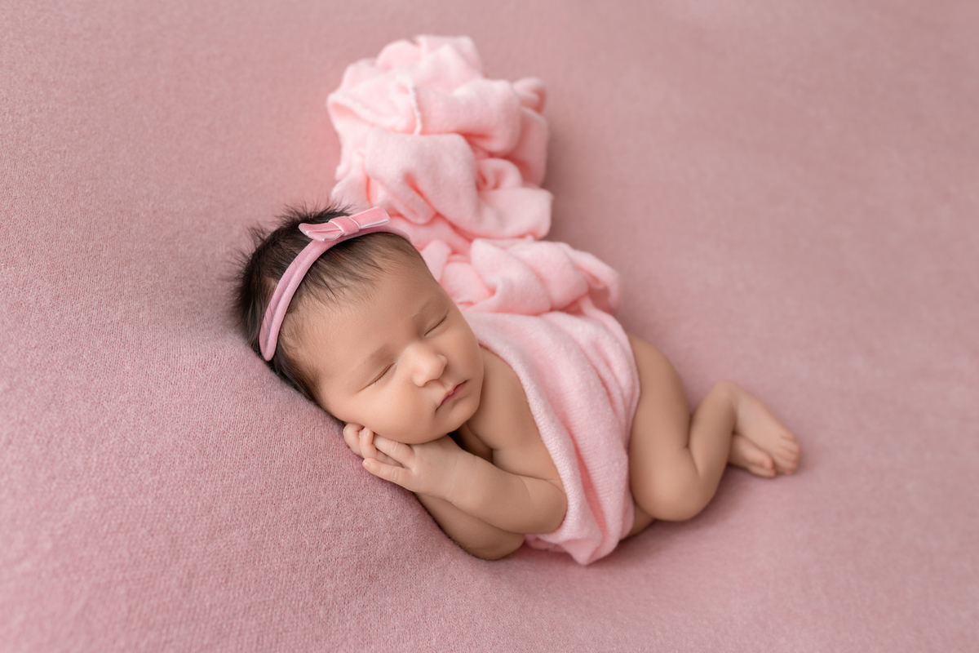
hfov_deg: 65.5
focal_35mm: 28
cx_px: 490
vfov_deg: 46.4
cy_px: 326
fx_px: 761
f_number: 4.5
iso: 100
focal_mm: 28
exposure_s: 1/160
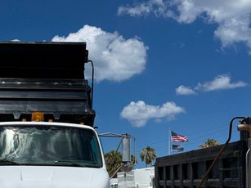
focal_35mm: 50
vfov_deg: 27.6
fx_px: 362
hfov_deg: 36.9
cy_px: 182
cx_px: 52
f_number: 1.78
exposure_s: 1/11905
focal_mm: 6.76
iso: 80
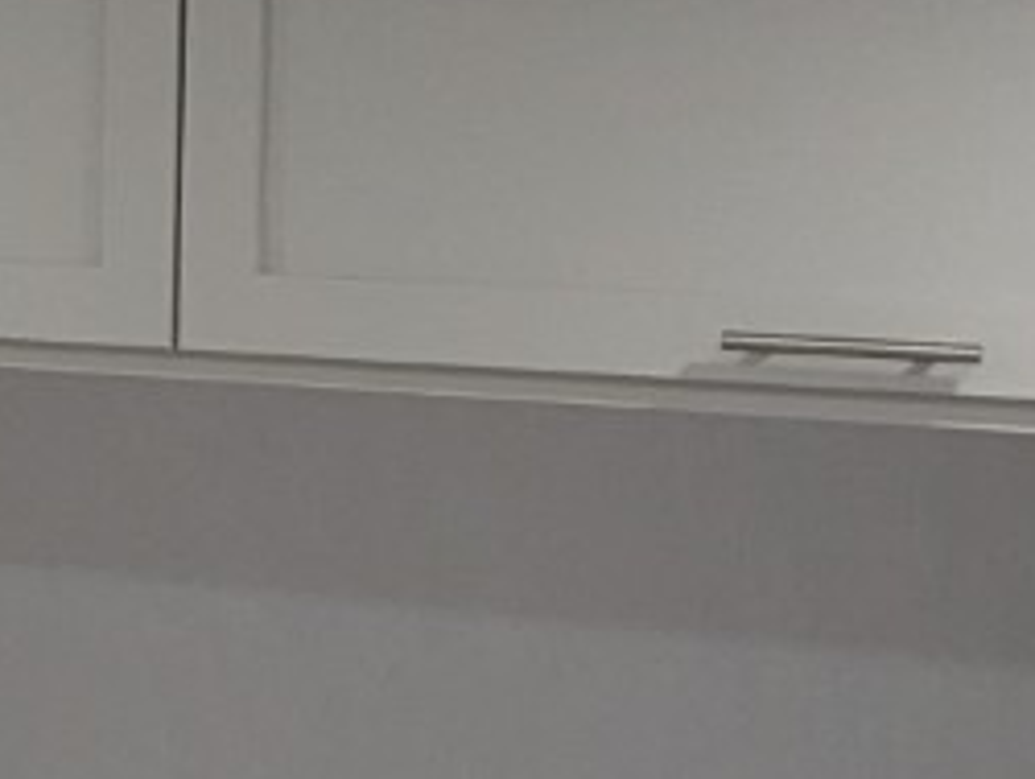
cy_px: 289
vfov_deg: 16.6
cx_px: 2
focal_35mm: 89
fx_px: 2665
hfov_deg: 21.2
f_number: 2.2
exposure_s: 1/186
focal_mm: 2.35
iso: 640
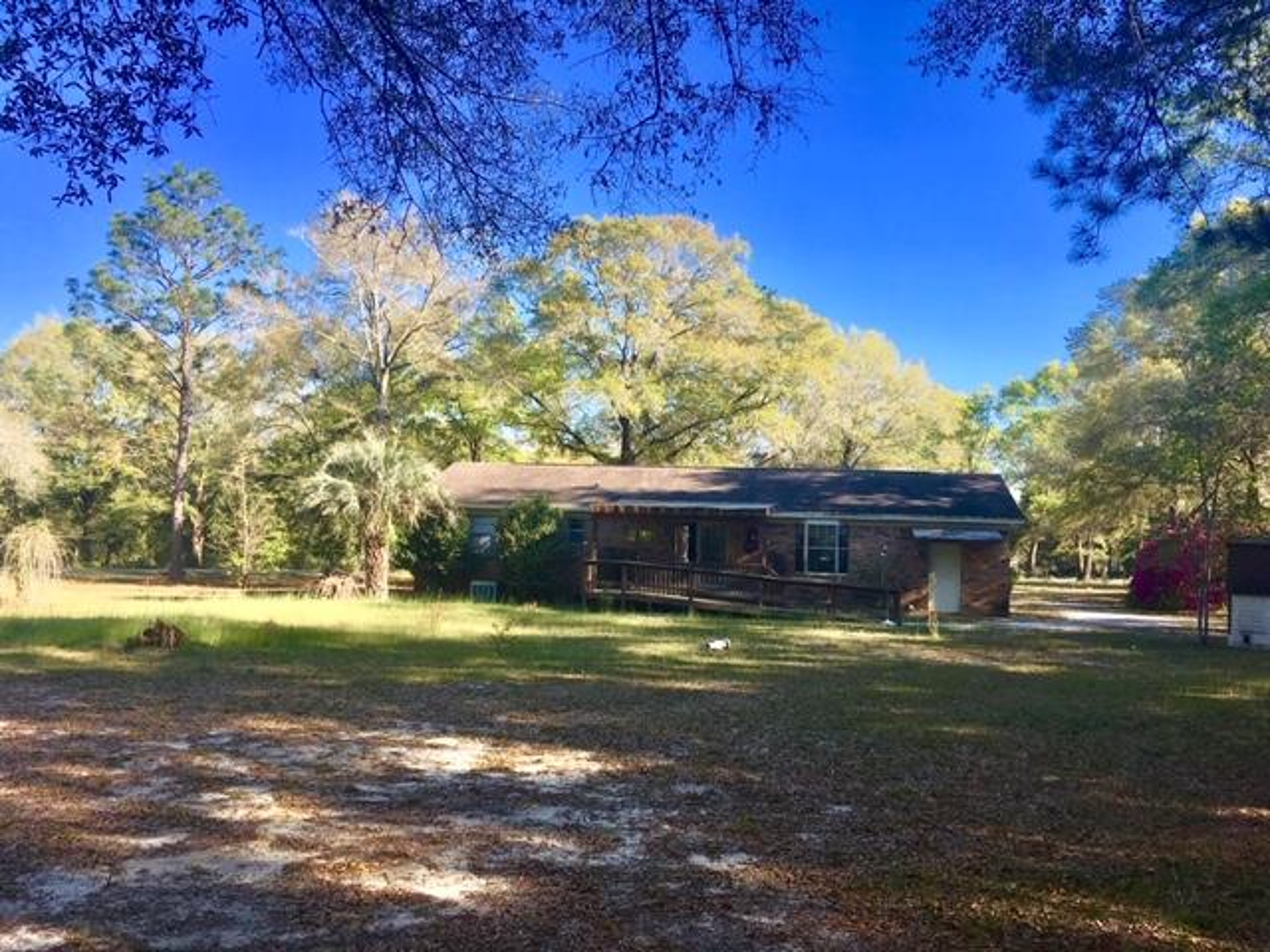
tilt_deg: +1.8
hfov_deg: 61.7
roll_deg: -1.5
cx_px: 635
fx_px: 1064
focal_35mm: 29
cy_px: 476
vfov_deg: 48.2
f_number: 2.2
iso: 25
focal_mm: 4.15
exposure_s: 1/777
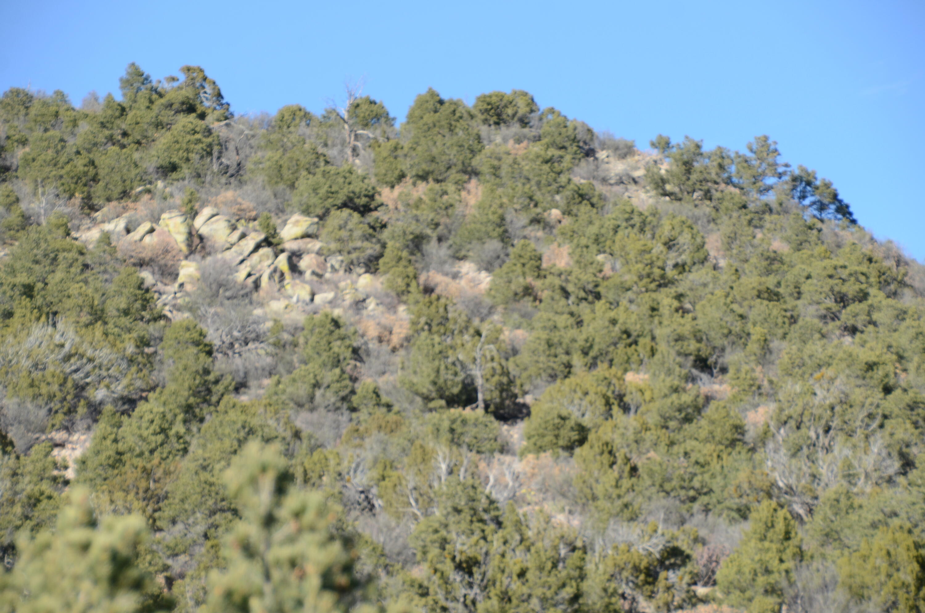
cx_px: 462
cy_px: 306
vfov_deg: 8.1
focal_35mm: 168
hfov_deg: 12.3
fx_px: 4308
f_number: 6.7
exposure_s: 1/750
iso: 400
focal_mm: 112
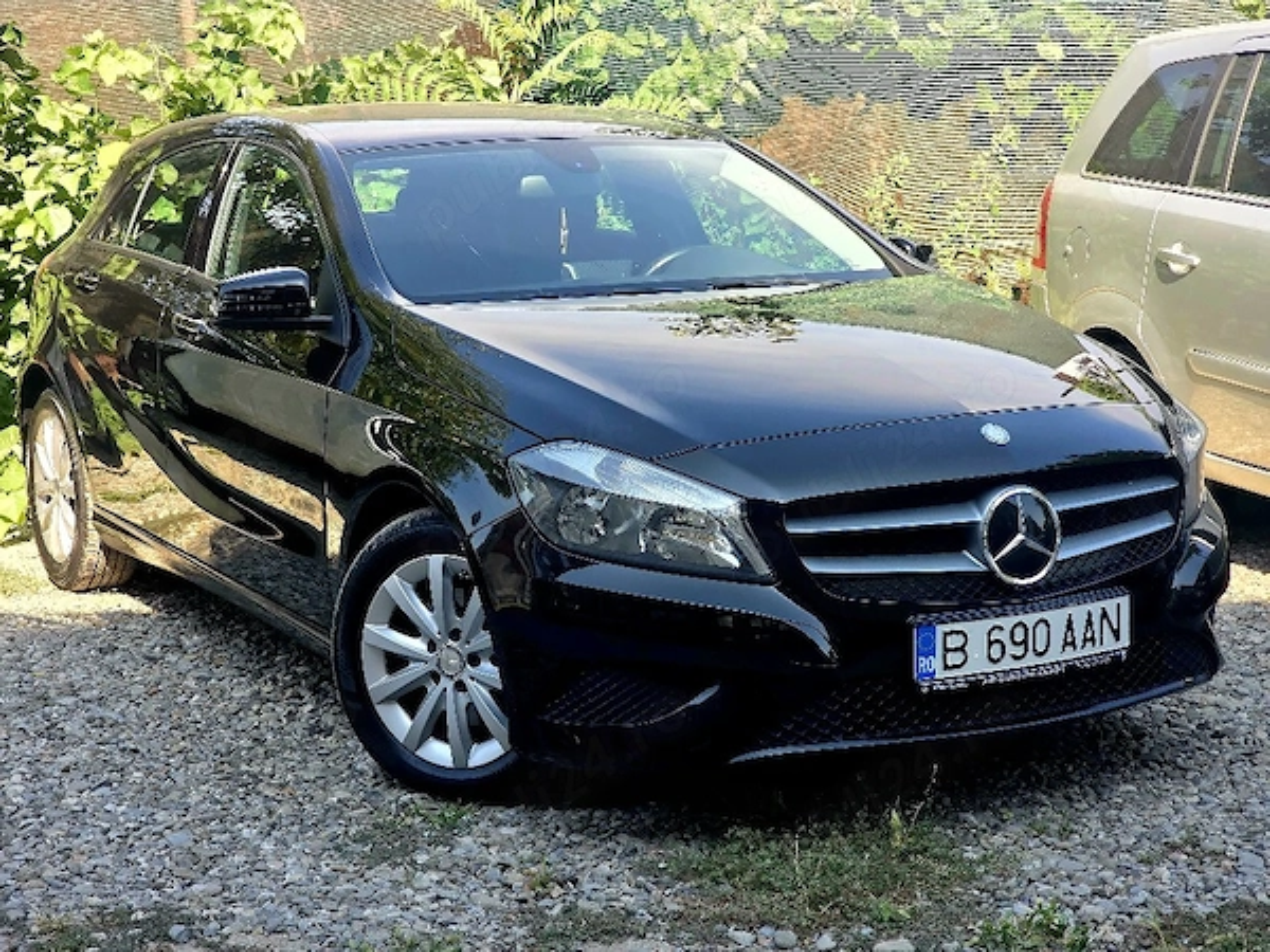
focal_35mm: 69
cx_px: 635
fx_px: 2531
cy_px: 476
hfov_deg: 28.2
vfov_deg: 21.3
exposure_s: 1/435
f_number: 2.4
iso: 50
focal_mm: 7.9
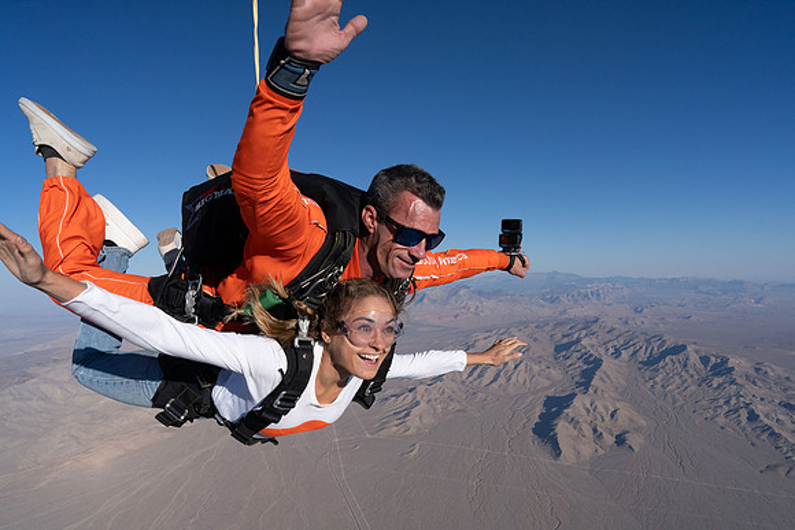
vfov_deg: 53.2
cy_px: 265
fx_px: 530
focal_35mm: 24
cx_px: 398
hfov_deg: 73.7
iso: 800
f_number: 11
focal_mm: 24
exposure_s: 1/2000
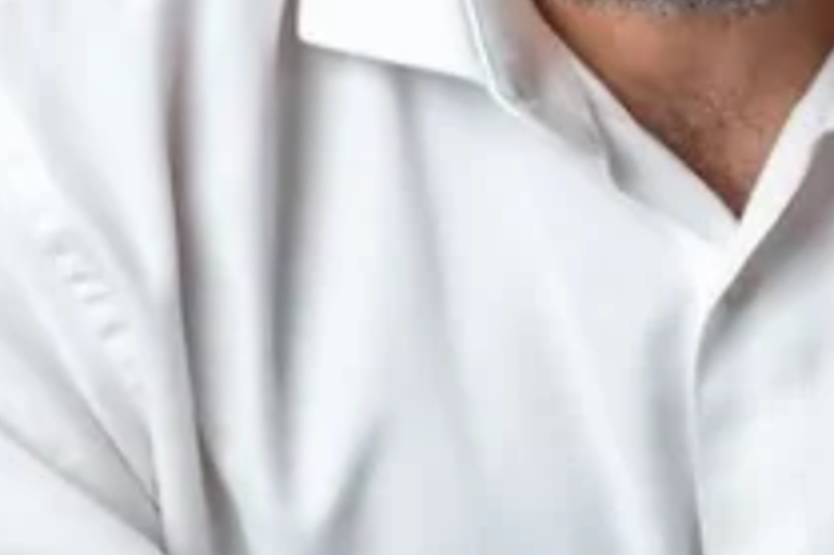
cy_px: 178
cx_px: 1692
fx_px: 10741
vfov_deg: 3.0
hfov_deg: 4.4
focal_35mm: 464
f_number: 5
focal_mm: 85
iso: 400
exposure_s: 1/200
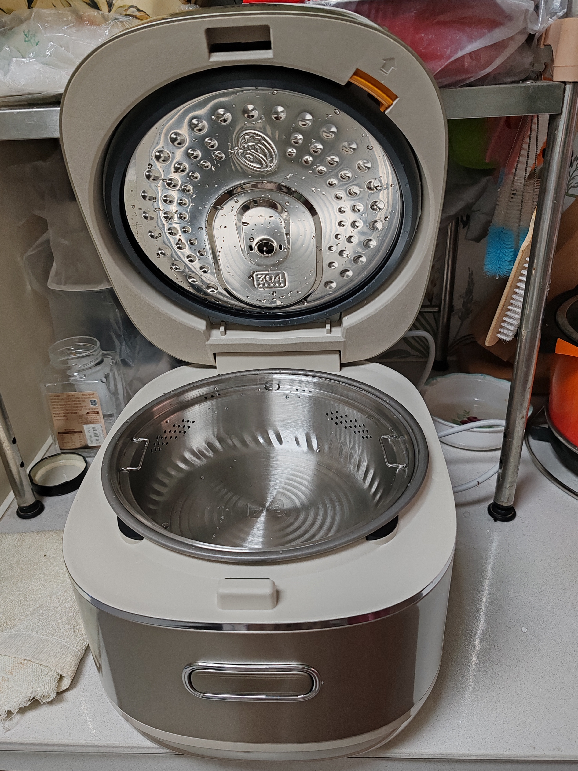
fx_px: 601
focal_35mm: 27
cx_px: 289
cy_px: 386
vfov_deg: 65.3
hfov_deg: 51.4
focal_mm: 6.12
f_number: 1.9
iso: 400
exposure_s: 1/100
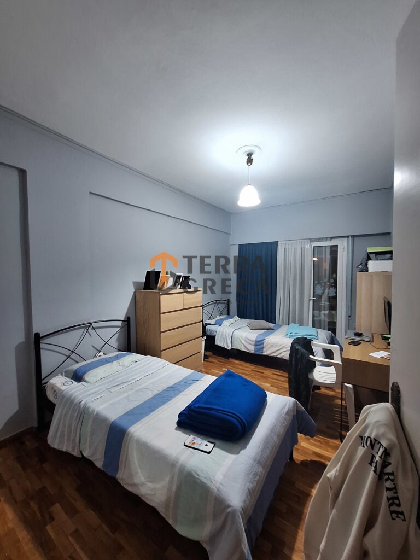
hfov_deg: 89.9
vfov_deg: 106.2
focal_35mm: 13
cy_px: 280
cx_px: 210
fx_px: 210
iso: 250
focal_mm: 1.74
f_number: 2.2
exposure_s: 1/25
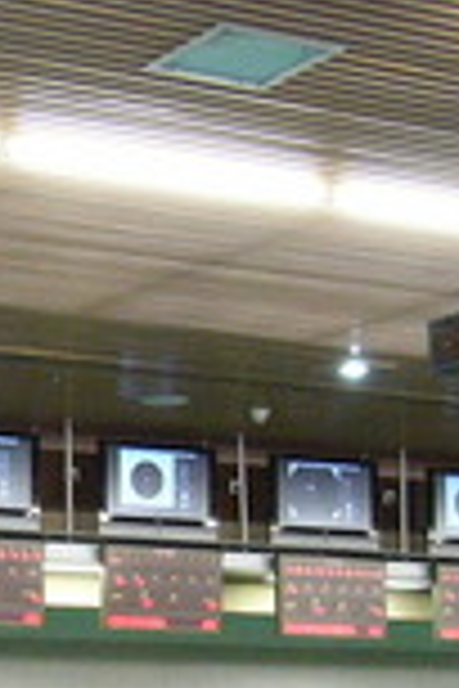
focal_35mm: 100
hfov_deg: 13.3
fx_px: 1912
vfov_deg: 20.2
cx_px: -90
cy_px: 551
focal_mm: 5.8
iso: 400
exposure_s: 1/50
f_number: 2.8
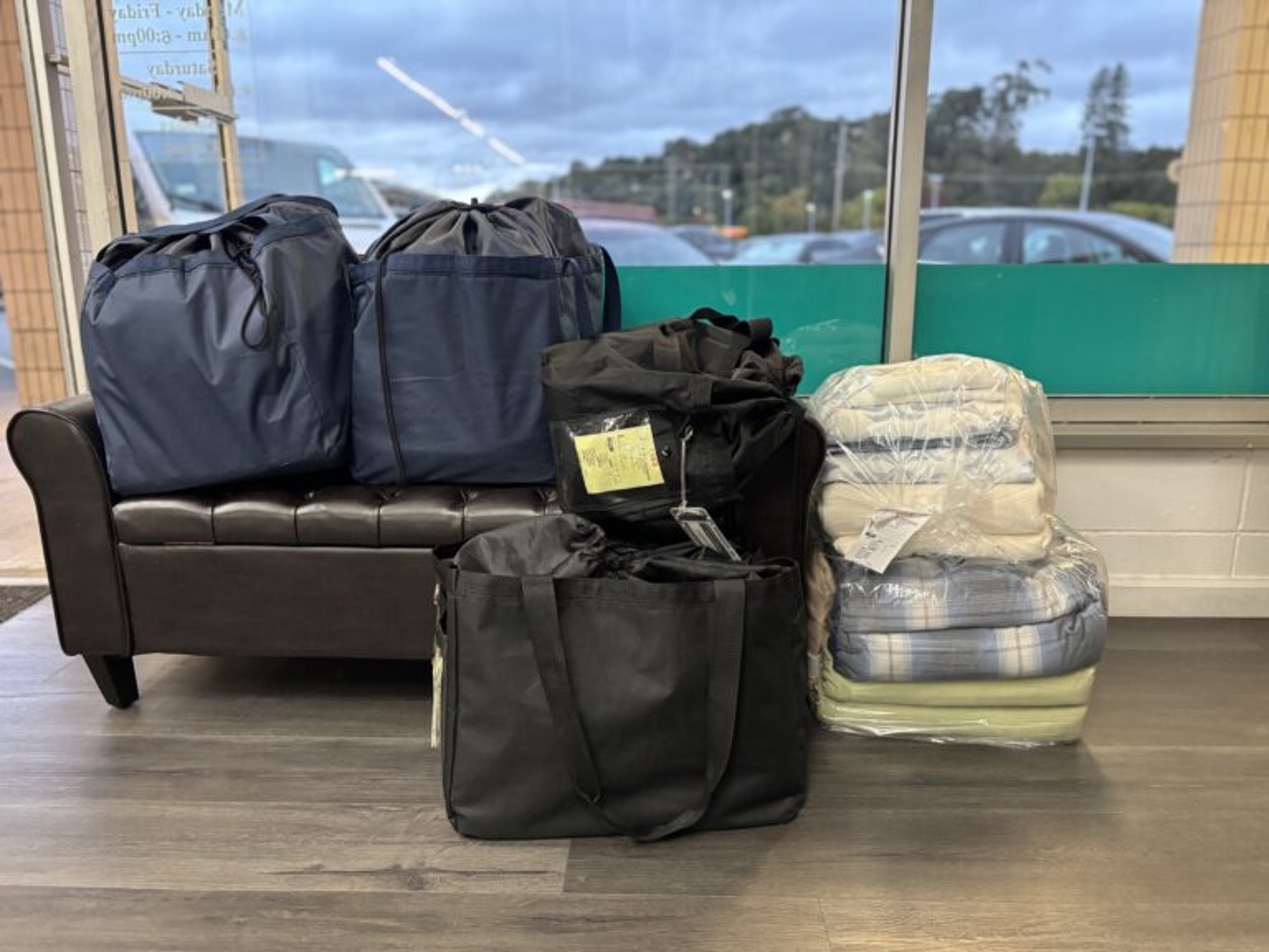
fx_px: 953
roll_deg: -0.4
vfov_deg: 53.1
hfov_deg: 67.3
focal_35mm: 26
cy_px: 476
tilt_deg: -13.6
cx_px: 634
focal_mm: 5.96
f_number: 1.6
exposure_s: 1/60
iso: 500
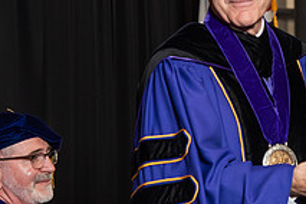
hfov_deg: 10.0
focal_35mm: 204
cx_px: 316
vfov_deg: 6.7
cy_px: 32
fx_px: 1734
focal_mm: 75
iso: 1600
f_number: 5.6
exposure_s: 1/125
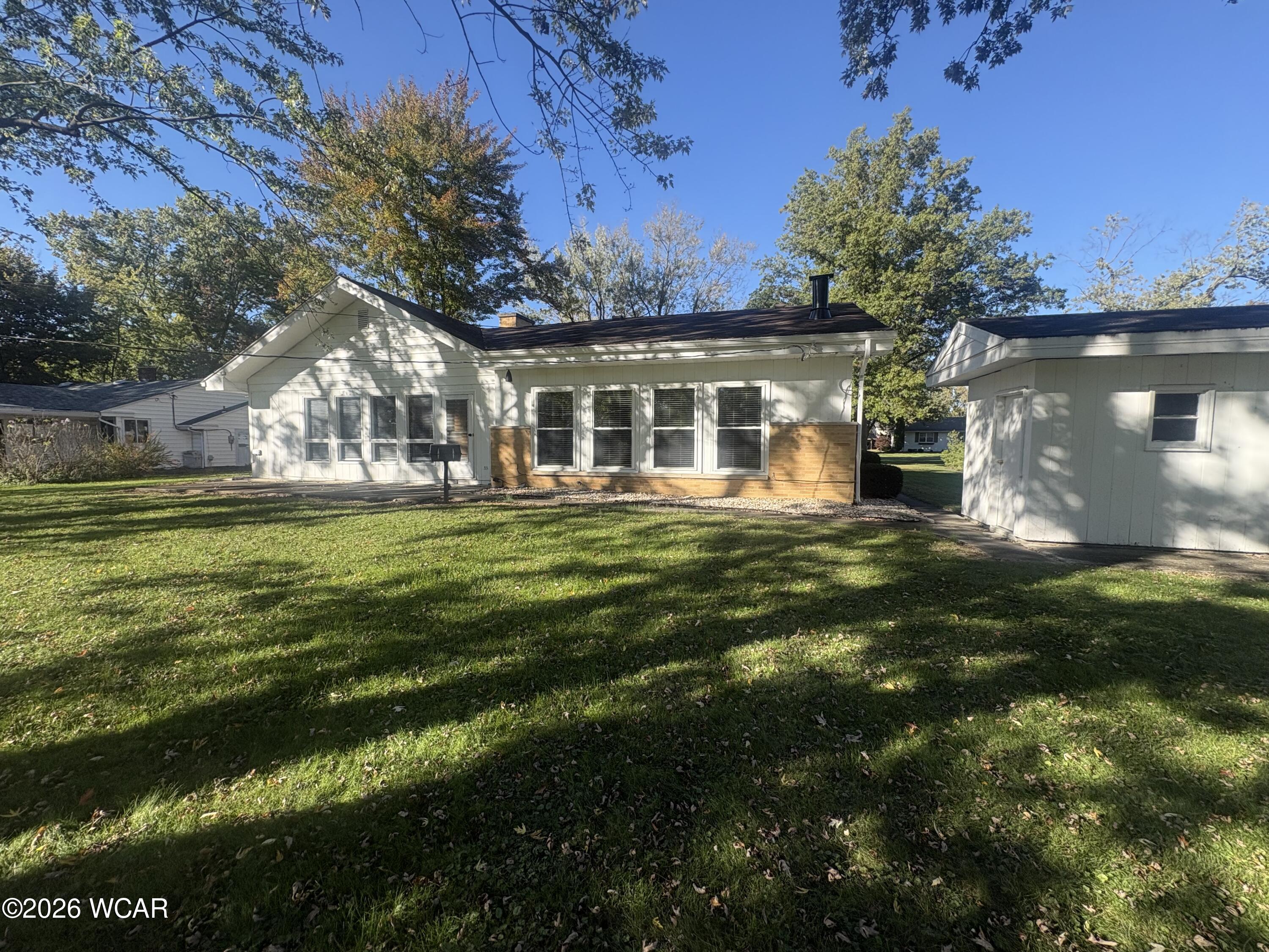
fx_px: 513
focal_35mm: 14
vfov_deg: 85.7
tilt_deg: -3.1
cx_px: 634
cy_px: 476
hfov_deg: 102.1
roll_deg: +0.5
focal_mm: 2.22
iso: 64
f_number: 2.2
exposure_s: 1/921
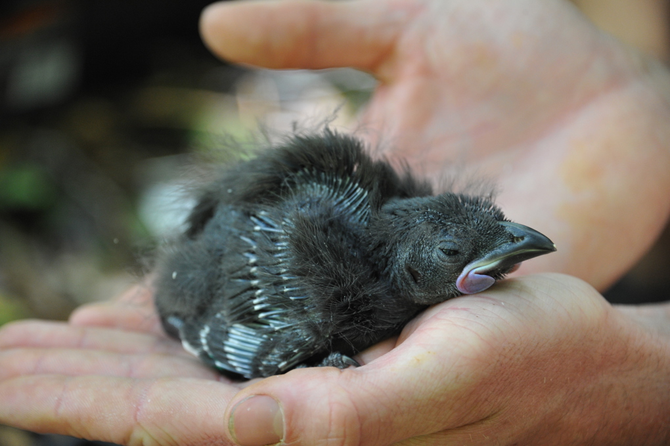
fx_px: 3720
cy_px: 223
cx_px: 335
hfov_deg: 10.3
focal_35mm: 200
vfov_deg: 6.9
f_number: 5.6
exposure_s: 1/125
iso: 3200
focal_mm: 200
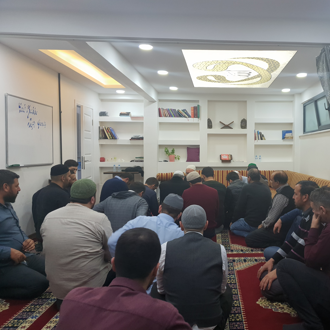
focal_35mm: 31
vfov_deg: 52.5
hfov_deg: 51.5
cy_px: 166
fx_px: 334
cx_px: 222
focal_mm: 4.3
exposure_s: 1/50
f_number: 1.5
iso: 125
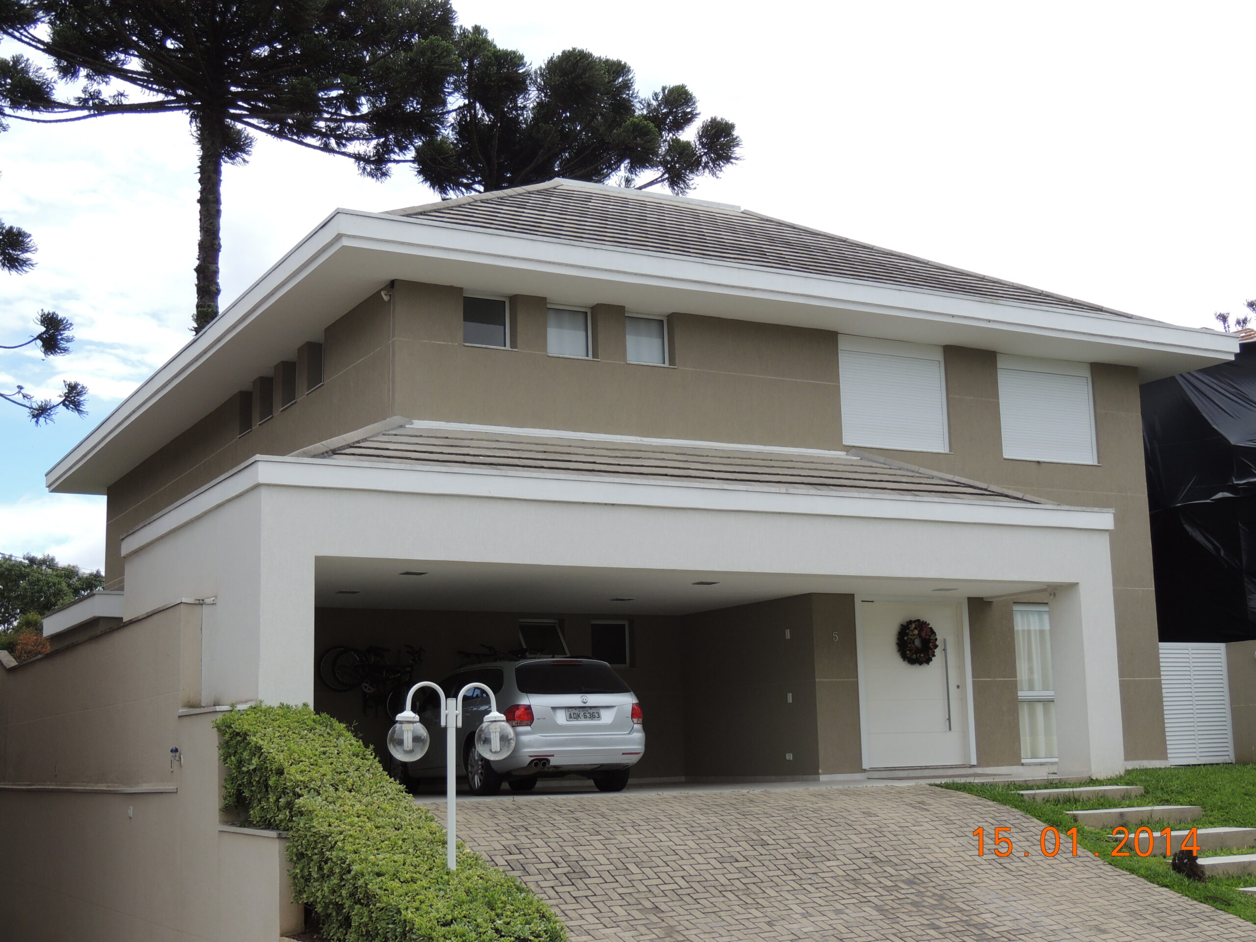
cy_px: 471
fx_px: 1705
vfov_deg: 30.9
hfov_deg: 40.4
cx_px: 628
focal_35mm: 47
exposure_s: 1/640
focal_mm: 8.3
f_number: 3.5
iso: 100
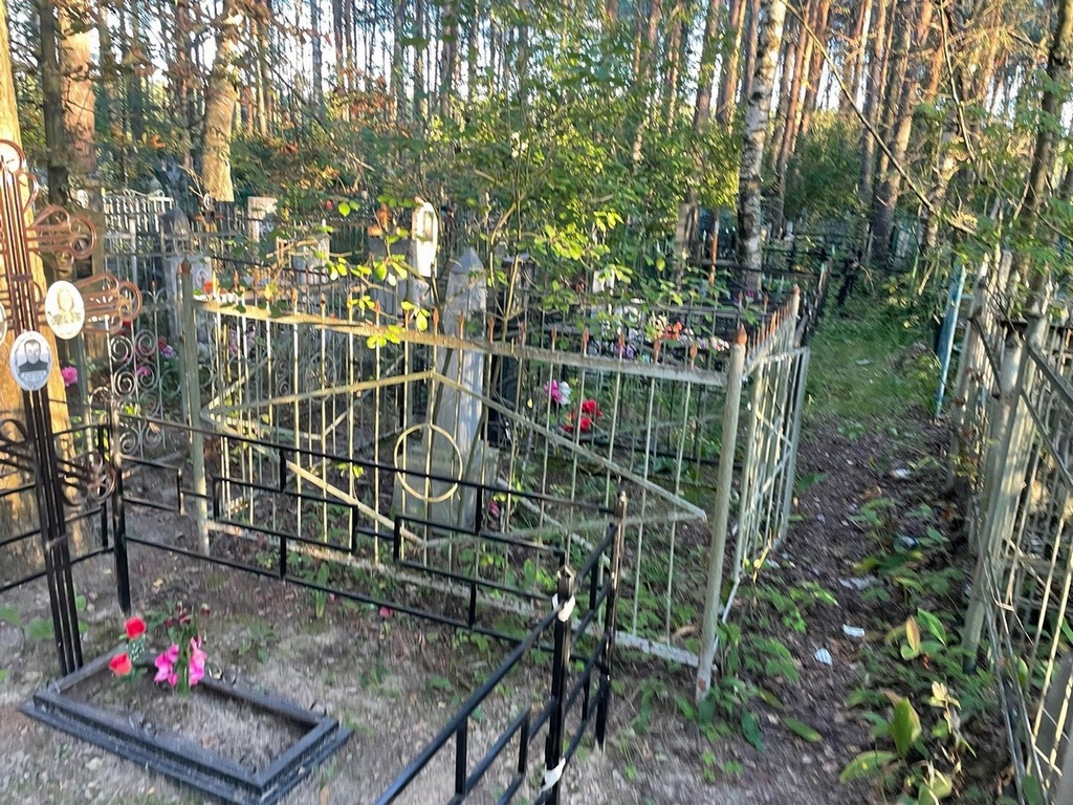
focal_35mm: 26
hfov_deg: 67.3
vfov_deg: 53.1
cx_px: 536
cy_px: 402
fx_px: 806
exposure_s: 1/67
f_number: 1.6
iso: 125
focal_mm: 4.2
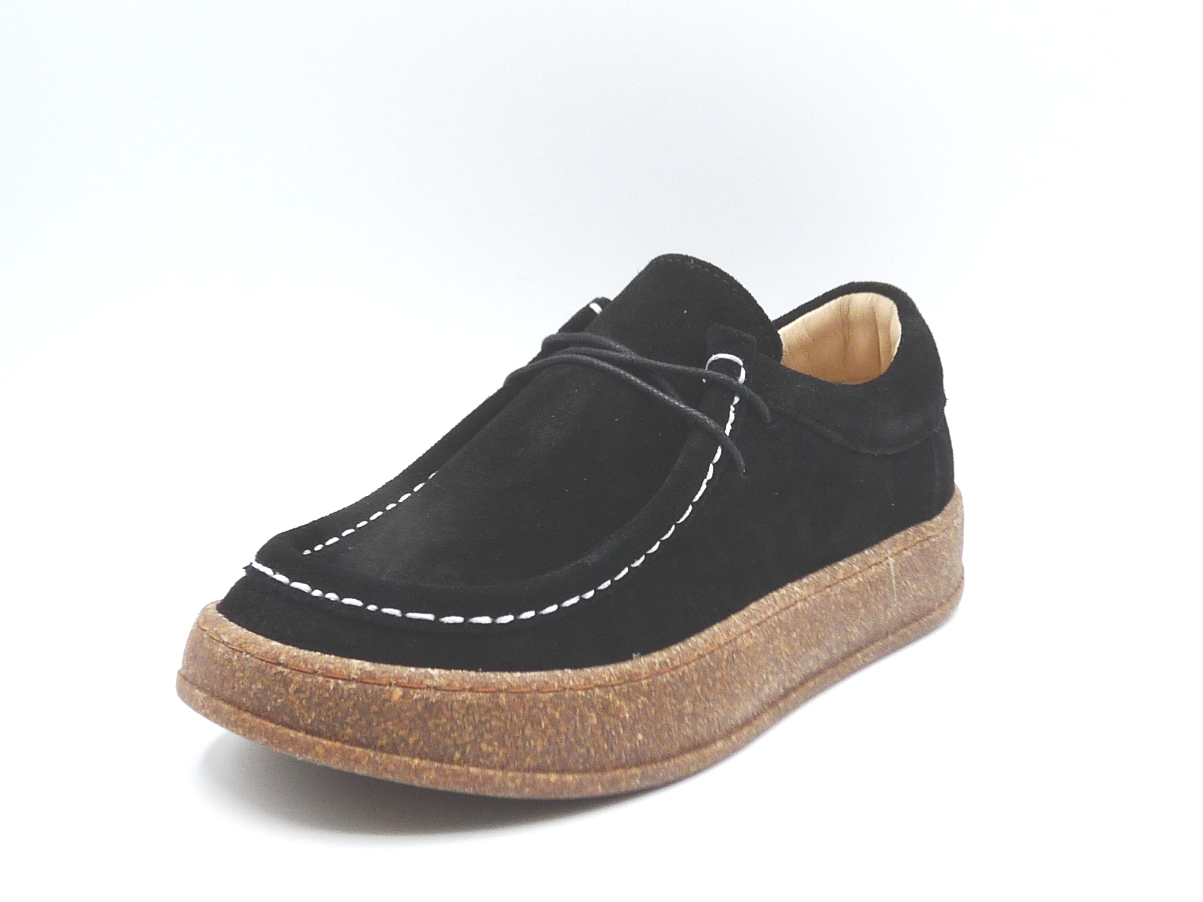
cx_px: 602
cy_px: 451
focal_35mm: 50
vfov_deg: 29.1
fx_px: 1738
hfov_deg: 38.2
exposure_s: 1/200
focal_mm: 5
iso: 100
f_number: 4
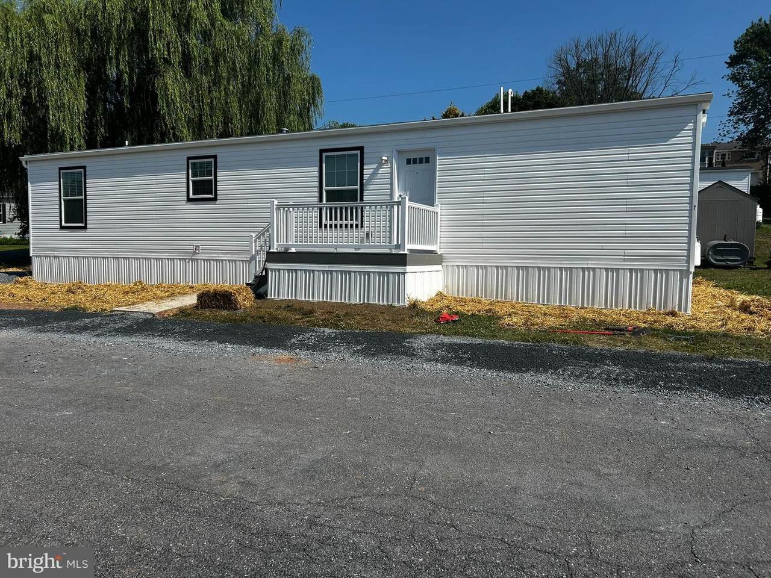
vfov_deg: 53.1
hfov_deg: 67.3
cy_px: 289
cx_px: 386
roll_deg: -0.6
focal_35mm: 26
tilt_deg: -3.4
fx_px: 579
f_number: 1.5
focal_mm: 5.7
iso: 50
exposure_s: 1/5587
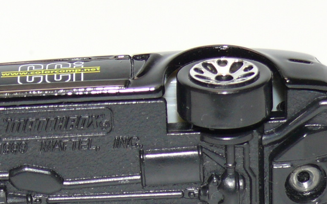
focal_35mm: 228
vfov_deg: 5.8
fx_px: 2032
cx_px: 80
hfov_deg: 9.2
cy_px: 173
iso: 100
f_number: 4
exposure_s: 1/30
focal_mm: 13.6
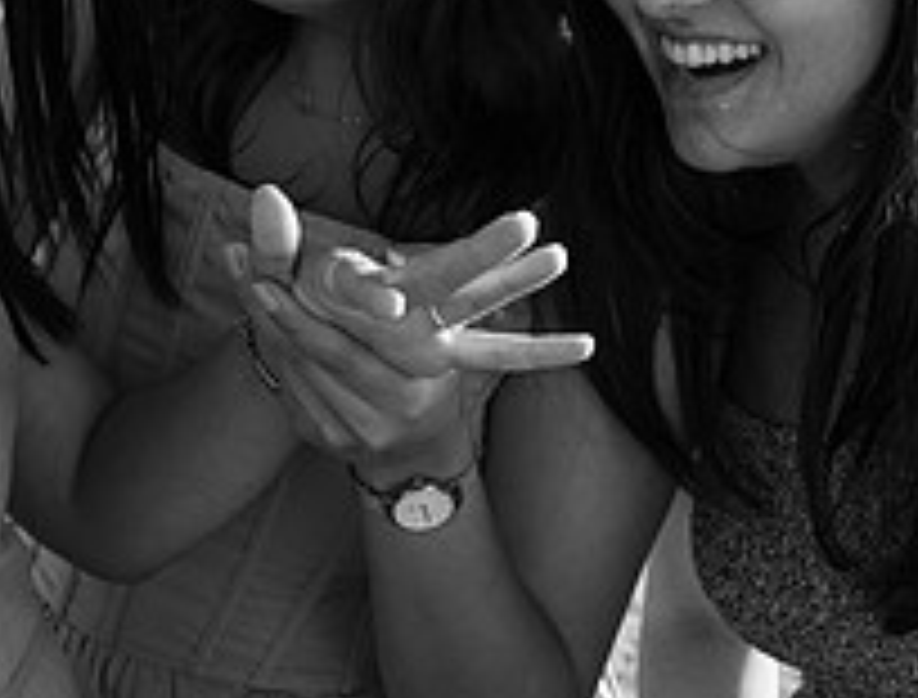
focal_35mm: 92
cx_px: 374
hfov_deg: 21.2
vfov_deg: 15.5
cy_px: -170
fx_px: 2451
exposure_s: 1/640
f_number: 3.2
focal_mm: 24
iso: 100
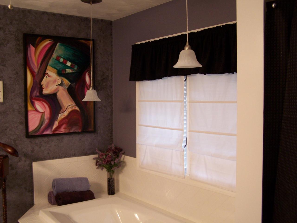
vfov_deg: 37.7
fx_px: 326
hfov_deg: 49.0
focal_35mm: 38
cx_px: 148
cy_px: 112
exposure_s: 1/13
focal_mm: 6.3
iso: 140
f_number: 2.8
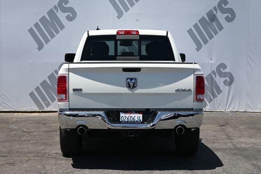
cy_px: 87
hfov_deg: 28.7
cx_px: 130
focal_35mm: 70
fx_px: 511
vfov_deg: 19.3
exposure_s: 1/250
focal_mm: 47
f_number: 6
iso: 125
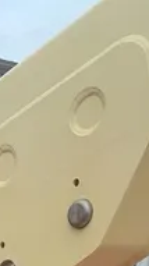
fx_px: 768
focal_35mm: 109
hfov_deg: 9.6
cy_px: 509
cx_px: -224
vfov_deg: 16.0
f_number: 1.8
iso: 25
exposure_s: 1/295
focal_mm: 4.25
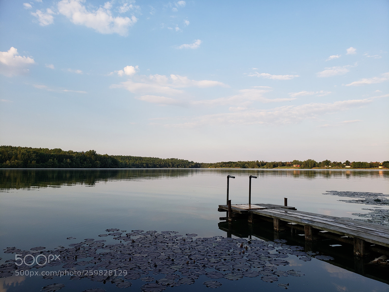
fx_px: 292
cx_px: 194
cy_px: 146
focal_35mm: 26
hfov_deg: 67.3
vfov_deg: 53.1
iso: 50
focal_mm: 4.3
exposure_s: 1/558
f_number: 2.4
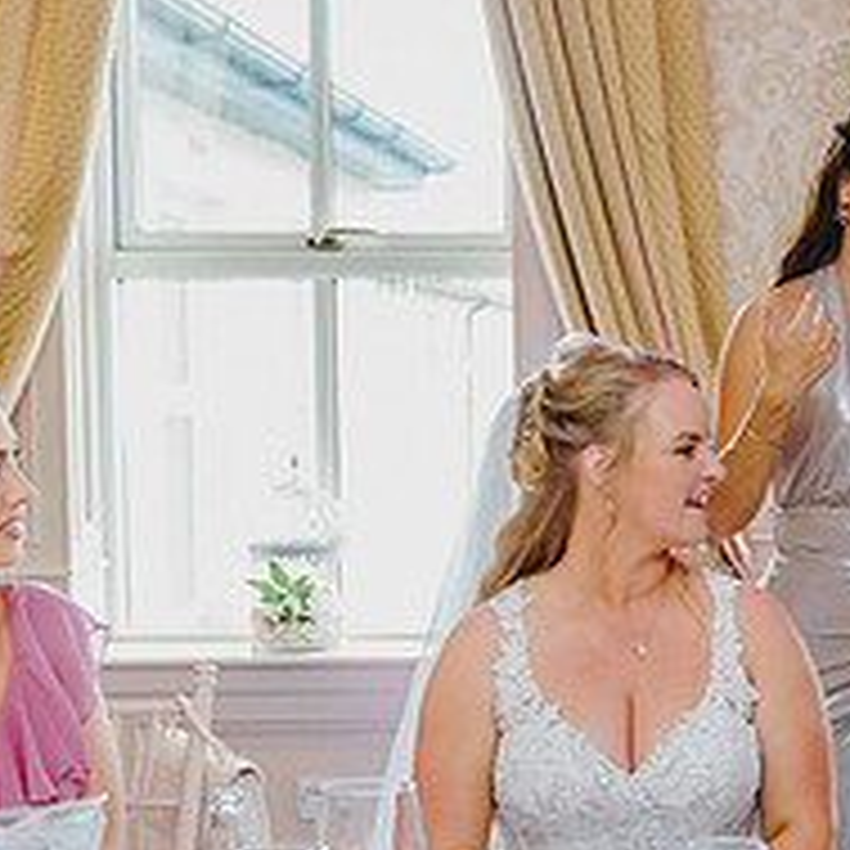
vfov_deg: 22.7
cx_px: 856
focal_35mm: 76
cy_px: 518
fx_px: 2111
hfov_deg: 21.9
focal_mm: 28
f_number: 2.8
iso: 2000
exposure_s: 1/200
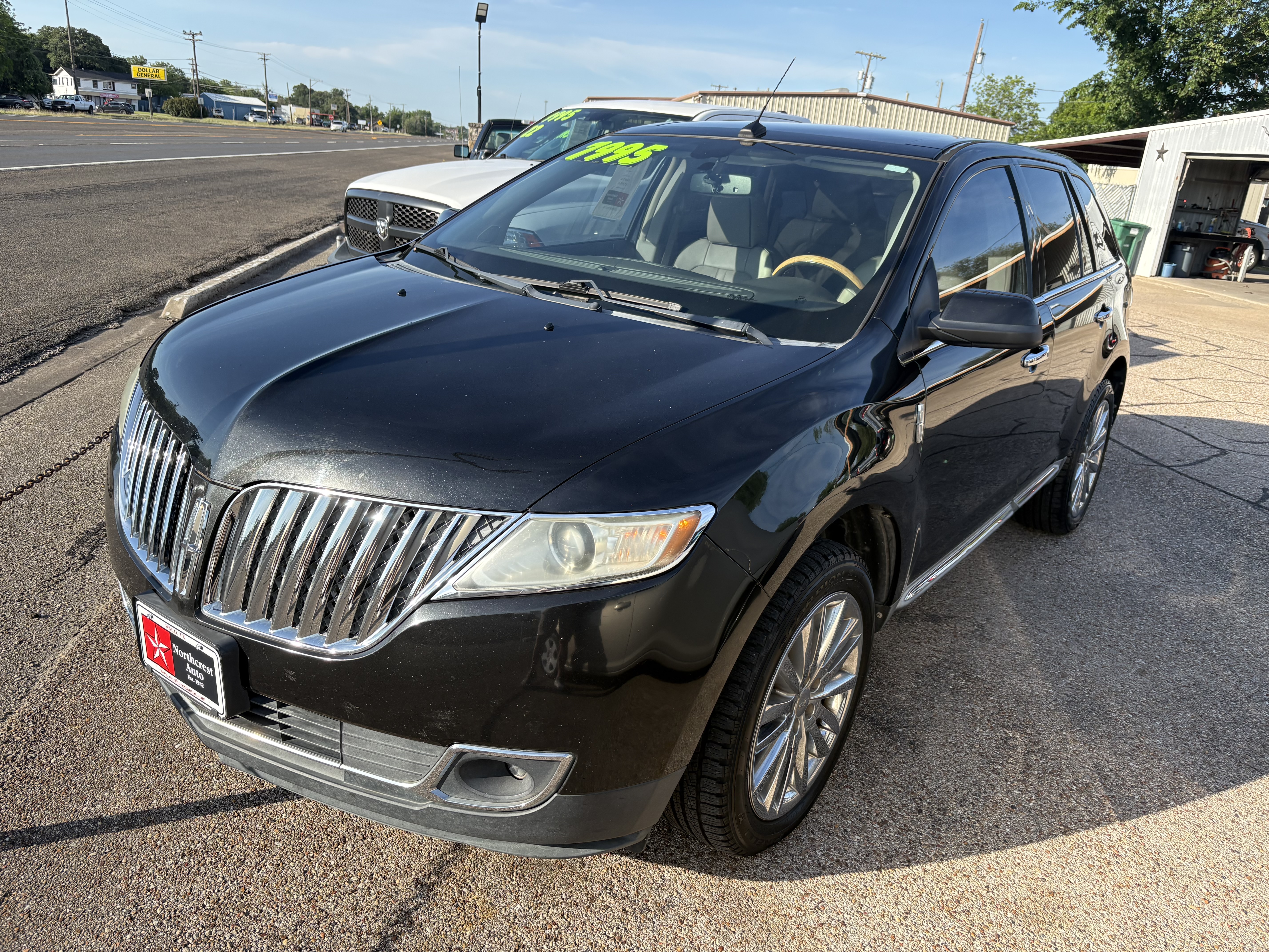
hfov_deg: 67.3
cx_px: 634
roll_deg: -4.3
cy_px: 476
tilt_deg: -18.2
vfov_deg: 53.1
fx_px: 953
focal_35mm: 26
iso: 64
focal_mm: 5.96
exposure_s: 1/1626
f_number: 1.6
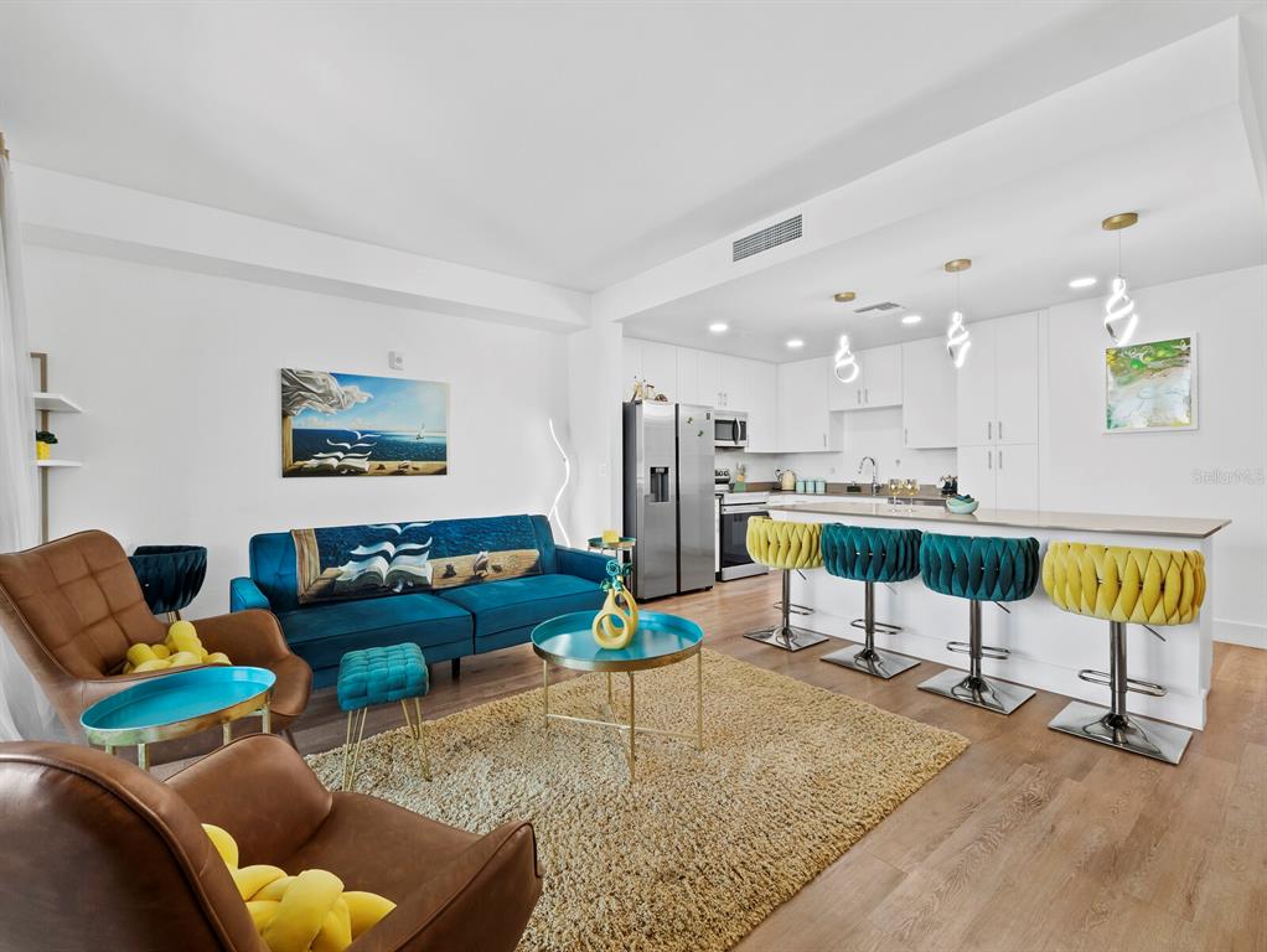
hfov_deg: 102.0
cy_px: 476
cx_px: 634
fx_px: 513
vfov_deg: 85.7
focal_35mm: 14
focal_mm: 7
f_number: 11
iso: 400
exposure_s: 1/2.5
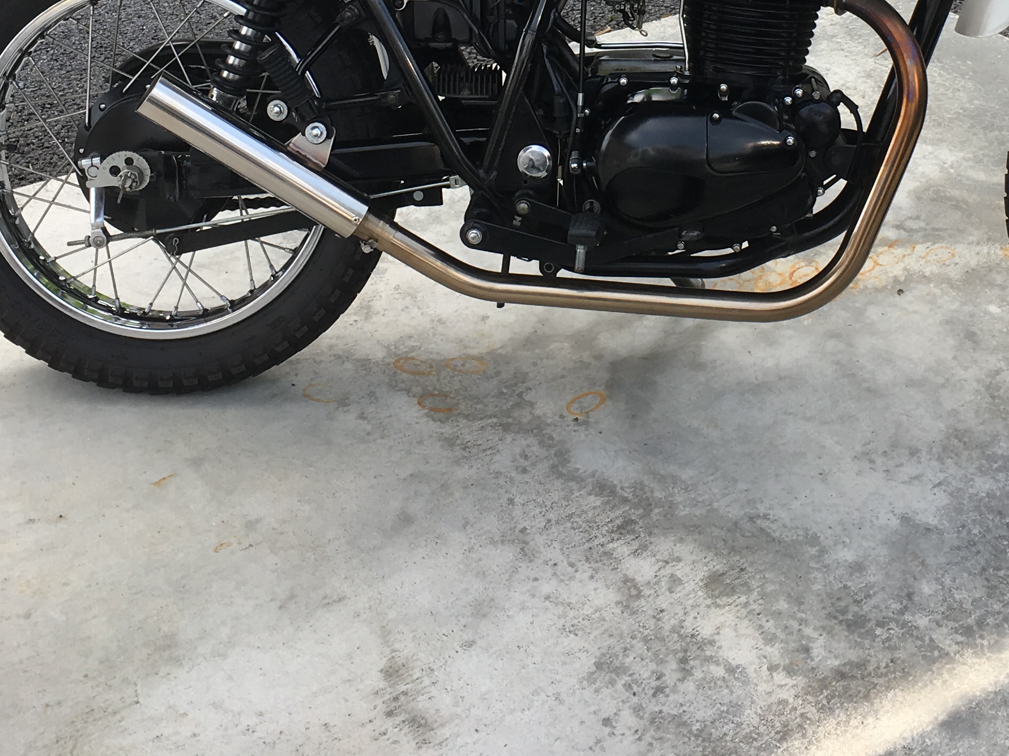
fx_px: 1807
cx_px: 598
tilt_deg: -21.0
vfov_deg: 22.5
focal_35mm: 62
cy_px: -34
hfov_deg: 31.1
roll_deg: +0.4
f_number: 2.2
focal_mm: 4.15
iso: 25
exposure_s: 1/342
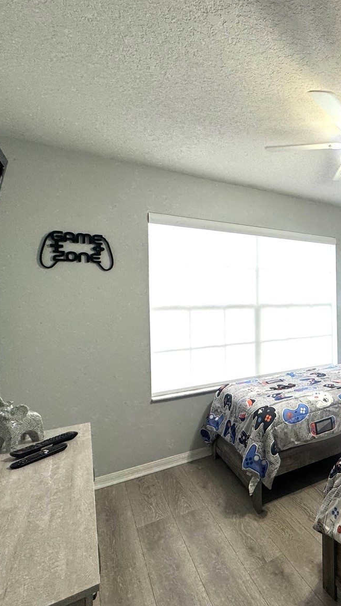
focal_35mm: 21
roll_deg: +0.5
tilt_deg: -1.3
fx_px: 337
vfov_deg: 83.8
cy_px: 301
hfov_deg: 42.8
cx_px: 369
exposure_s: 1/99
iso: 125
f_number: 2.2
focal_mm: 2.22
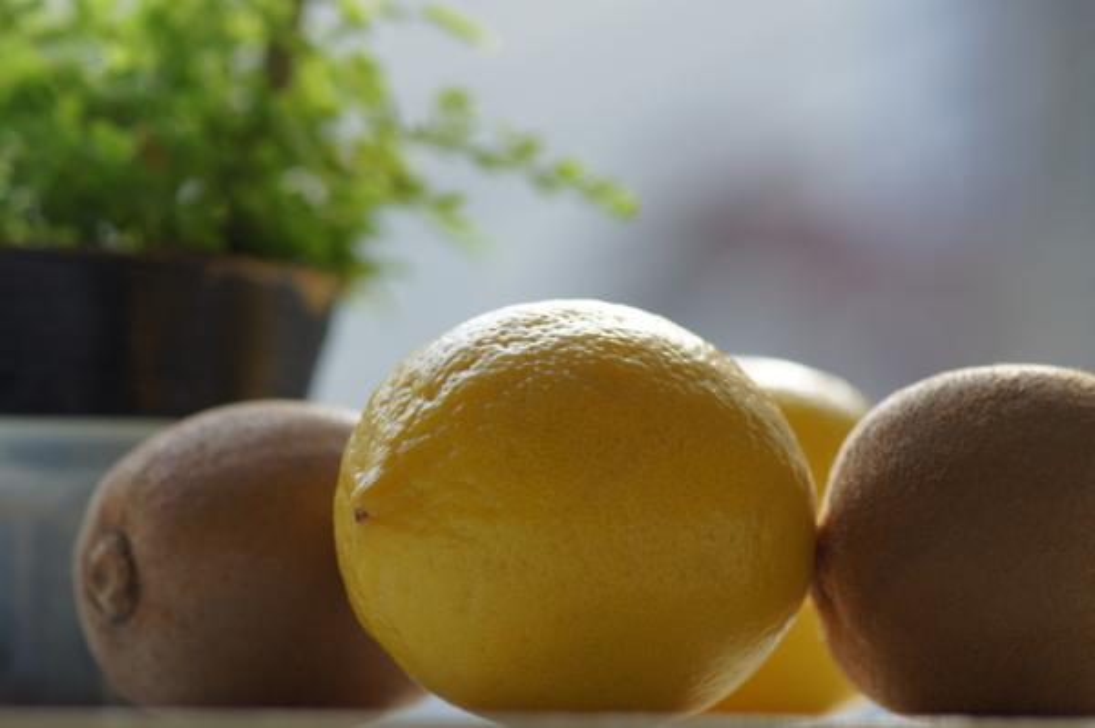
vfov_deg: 9.1
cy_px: 364
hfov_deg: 13.7
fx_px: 4559
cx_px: 548
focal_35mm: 150
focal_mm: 100
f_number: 4.5
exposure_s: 1/320
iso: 200
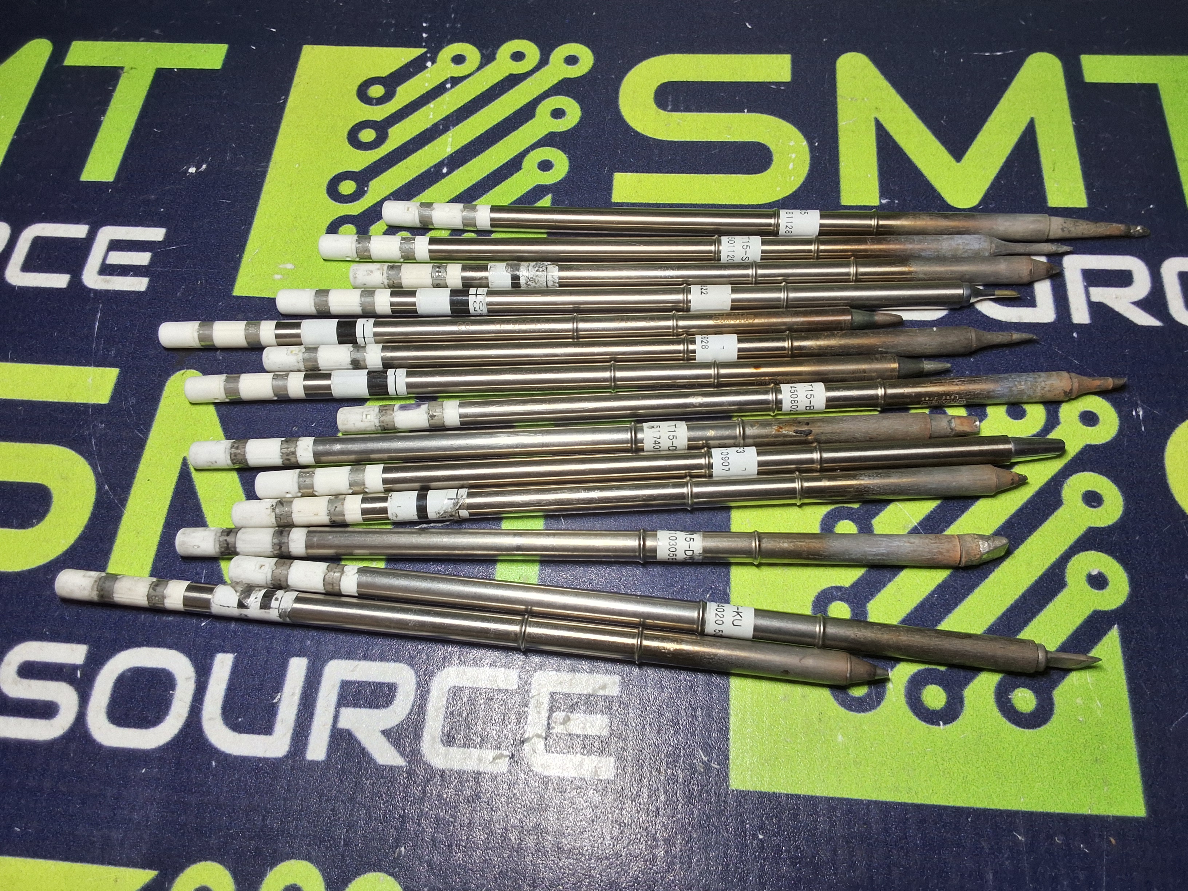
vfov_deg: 49.7
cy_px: 446
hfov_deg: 63.4
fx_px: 961
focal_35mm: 28
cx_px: 594
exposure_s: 1/131
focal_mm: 2.91
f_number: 1.9
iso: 32
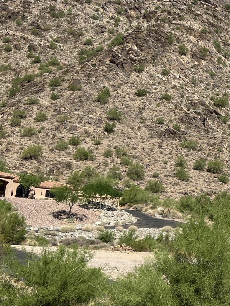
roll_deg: -2.5
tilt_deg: +14.5
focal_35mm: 75
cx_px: 306
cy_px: 79
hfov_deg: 18.2
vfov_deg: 25.7
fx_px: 664
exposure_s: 1/6211
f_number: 1.5
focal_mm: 5.7
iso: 50
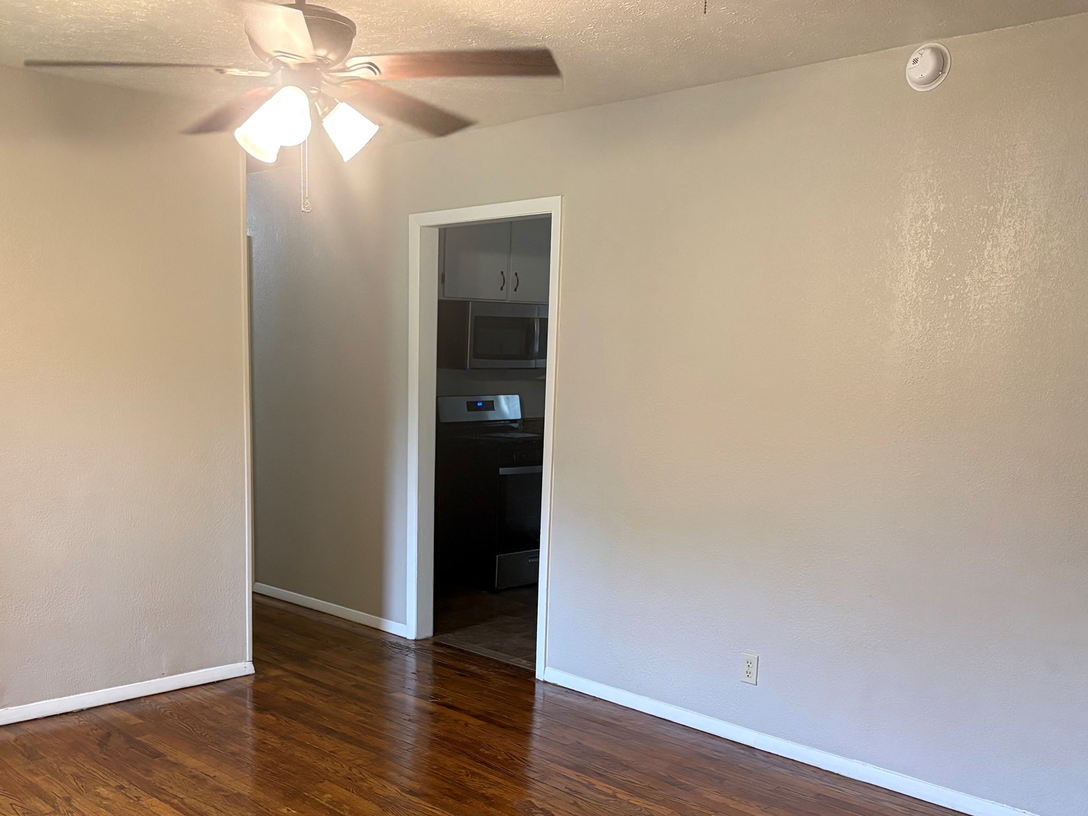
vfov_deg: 39.1
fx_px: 1131
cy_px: 554
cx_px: 411
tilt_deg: -10.0
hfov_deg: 50.9
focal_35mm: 36
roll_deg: -0.3
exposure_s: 1/60
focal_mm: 5.96
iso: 320
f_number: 1.6
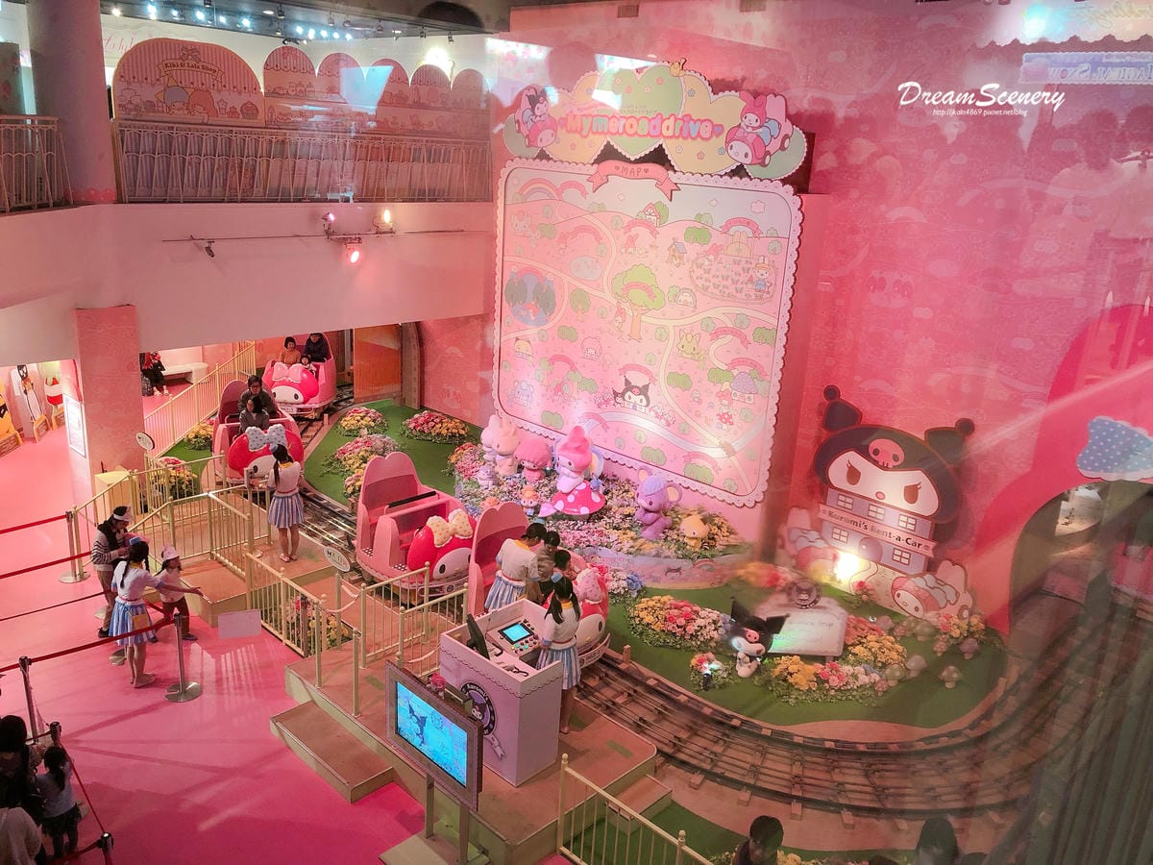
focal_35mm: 28
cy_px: 432
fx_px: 933
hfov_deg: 63.4
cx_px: 576
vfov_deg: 49.7
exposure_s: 1/17
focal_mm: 3.99
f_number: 1.8
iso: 50
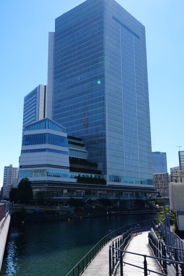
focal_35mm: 38
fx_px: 291
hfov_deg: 35.1
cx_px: 93
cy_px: 132
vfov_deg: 50.7
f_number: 10
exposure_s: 1/160
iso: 100
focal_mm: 36
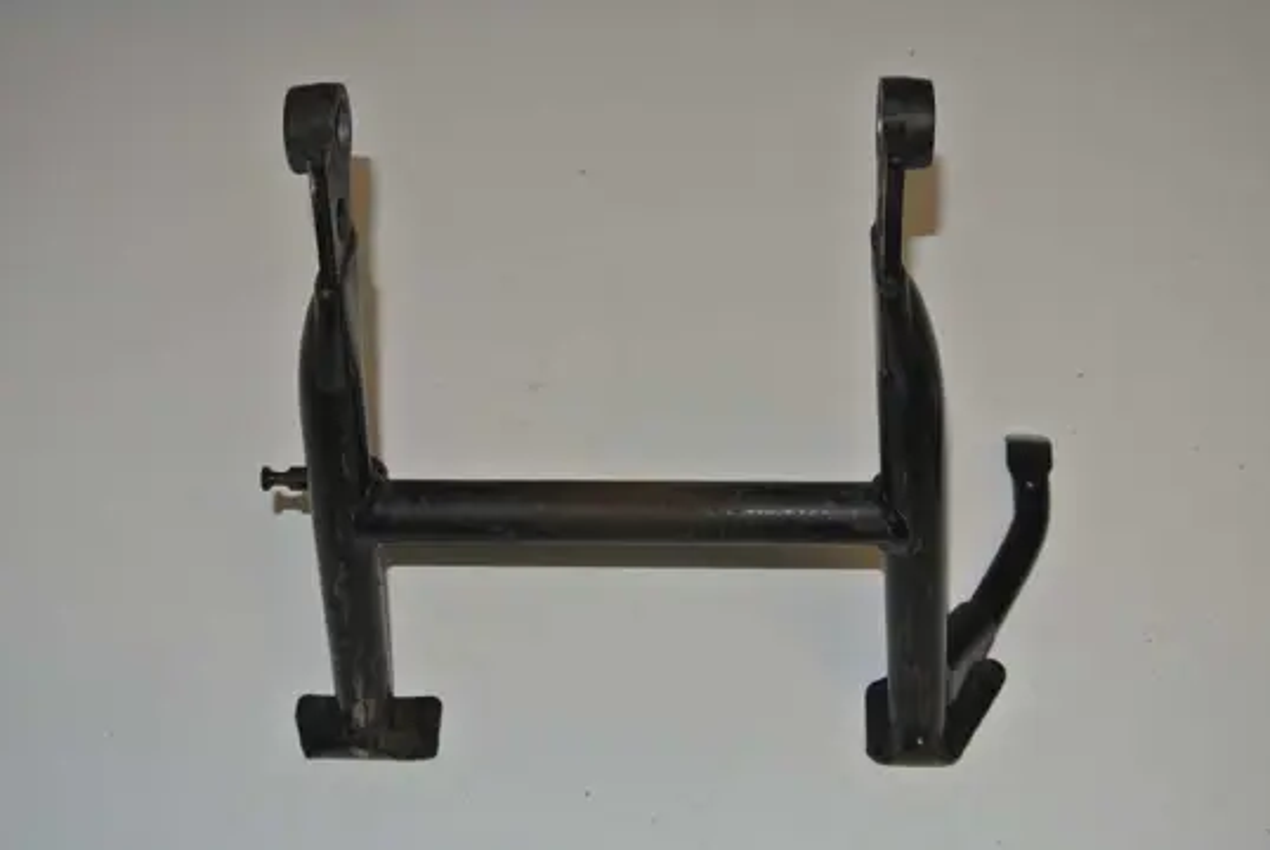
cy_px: 425
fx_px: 1801
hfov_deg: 38.8
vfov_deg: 26.5
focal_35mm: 51
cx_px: 635
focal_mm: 18.9
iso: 200
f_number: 4.8
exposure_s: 1/60
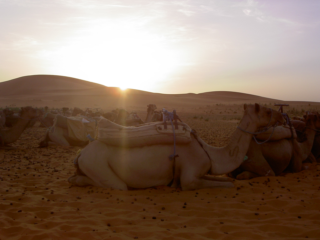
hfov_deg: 47.9
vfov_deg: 36.8
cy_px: 120
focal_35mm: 39
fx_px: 361
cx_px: 160
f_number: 4.7
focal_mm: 8
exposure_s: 1/370
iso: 100
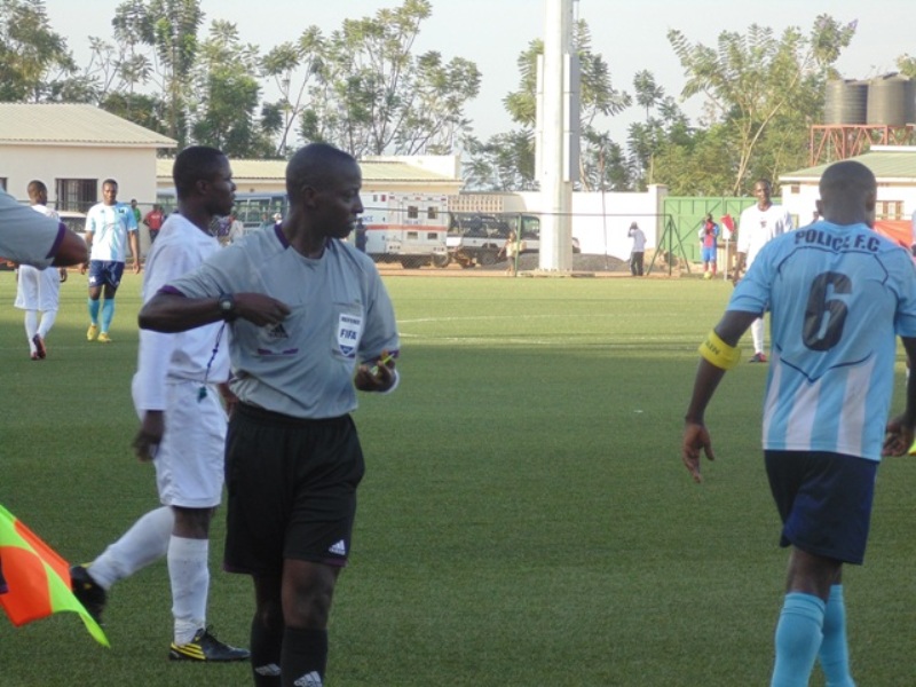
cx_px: 458
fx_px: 5028
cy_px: 344
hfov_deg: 10.4
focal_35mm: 190
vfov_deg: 7.8
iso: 100
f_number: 5.4
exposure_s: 1/125
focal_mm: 34.2
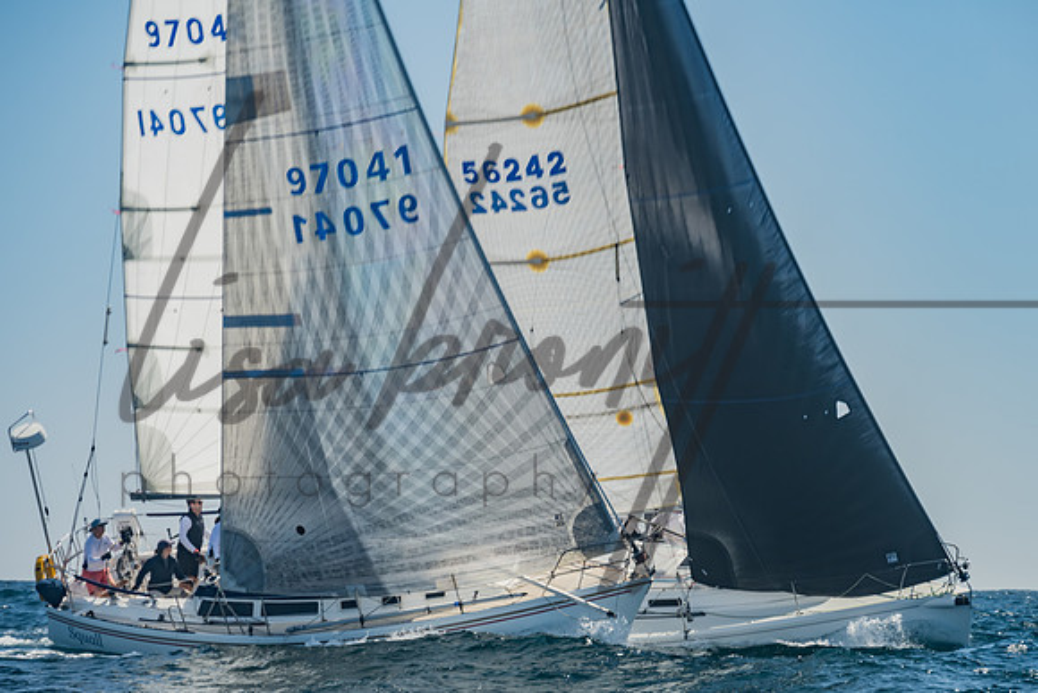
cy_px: 398
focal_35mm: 192
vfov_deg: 7.2
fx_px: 5531
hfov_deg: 10.7
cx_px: 550
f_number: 6.3
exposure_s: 1/320
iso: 160
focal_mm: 150
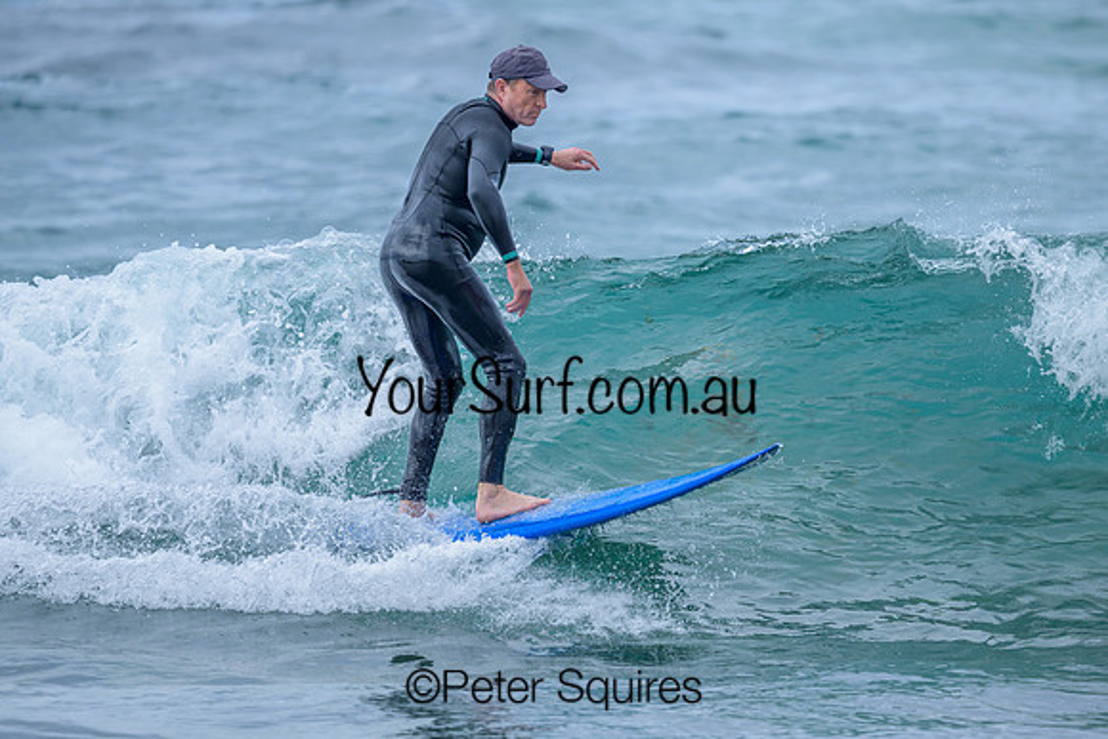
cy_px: 370
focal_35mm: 800
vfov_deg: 1.7
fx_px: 24627
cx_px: 554
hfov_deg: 2.6
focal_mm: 800
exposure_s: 1/2000
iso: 560
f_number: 6.3
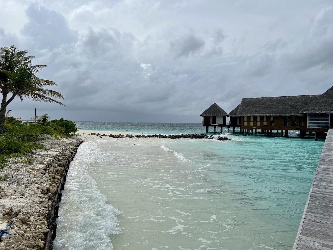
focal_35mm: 26
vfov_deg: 53.1
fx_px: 250
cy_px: 125
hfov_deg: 67.3
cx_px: 166
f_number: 1.5
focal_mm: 5.7
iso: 50
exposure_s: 1/12658
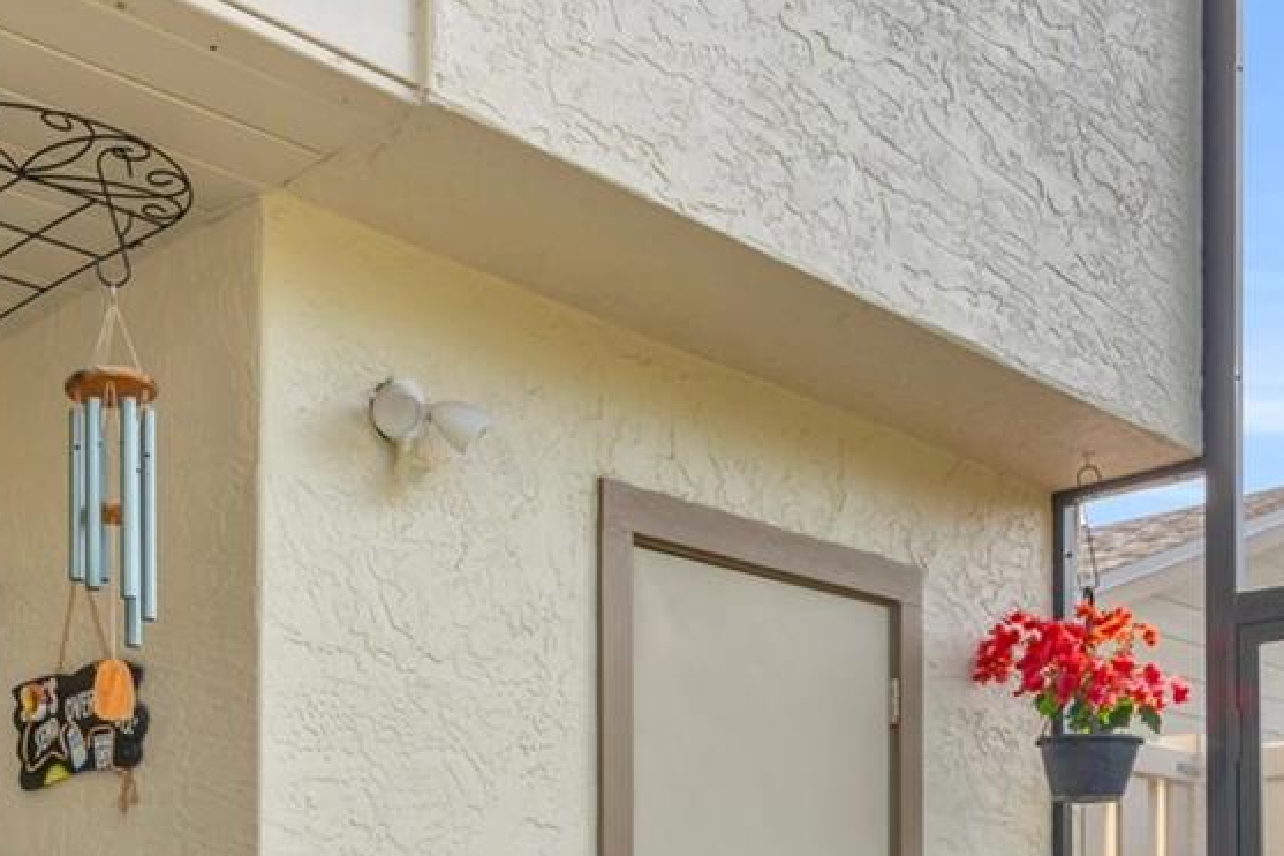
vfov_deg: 26.6
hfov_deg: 42.5
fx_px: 1640
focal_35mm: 46
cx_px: 486
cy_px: 967
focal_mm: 16
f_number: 9
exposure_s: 1/60
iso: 200
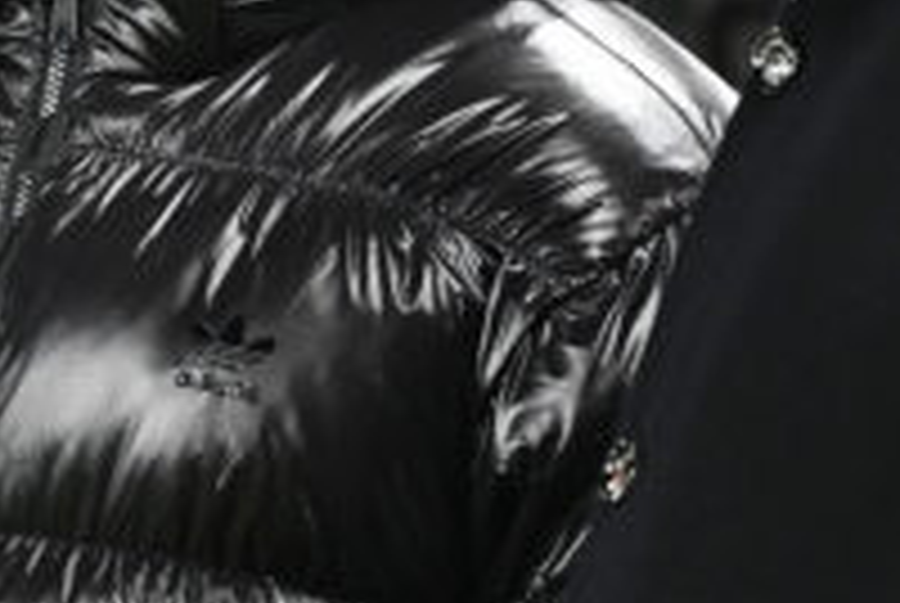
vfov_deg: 0.7
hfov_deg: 1.0
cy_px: 448
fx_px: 51225
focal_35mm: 2046
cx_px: 22
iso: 2500
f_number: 2.8
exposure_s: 1/1600
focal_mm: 400
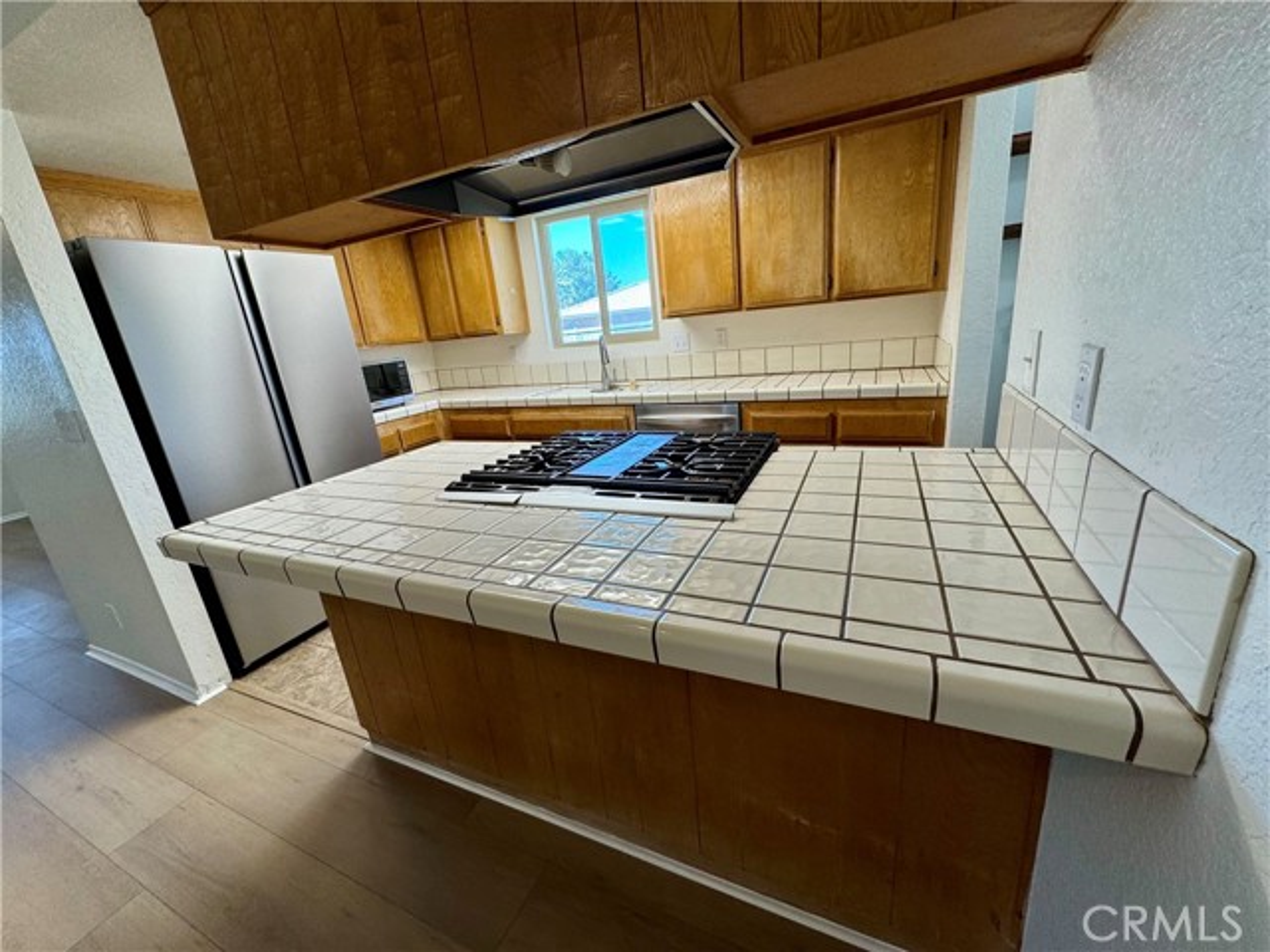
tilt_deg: -17.4
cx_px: 635
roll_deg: +5.4
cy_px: 476
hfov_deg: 102.1
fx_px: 514
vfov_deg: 85.7
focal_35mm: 14
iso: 80
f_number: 2.2
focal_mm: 2.22
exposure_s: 1/120
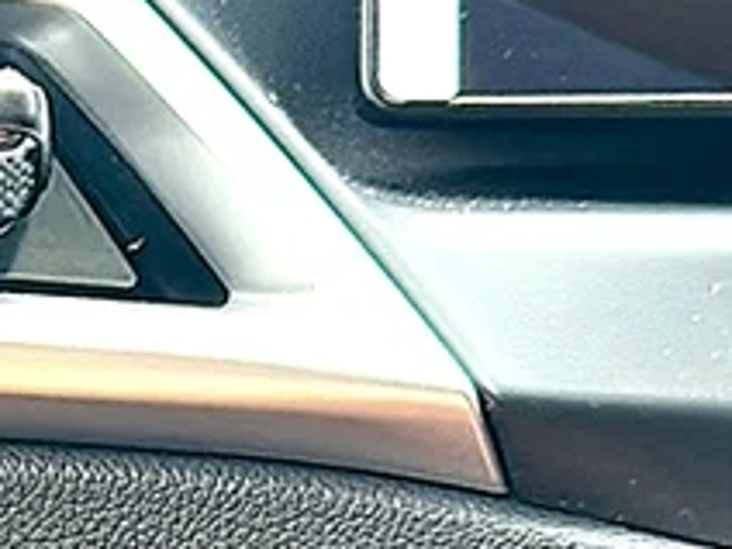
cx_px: -442
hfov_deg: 15.0
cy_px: 668
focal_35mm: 119
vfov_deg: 12.2
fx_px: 2516
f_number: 1.78
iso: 125
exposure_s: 1/242
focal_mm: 6.86
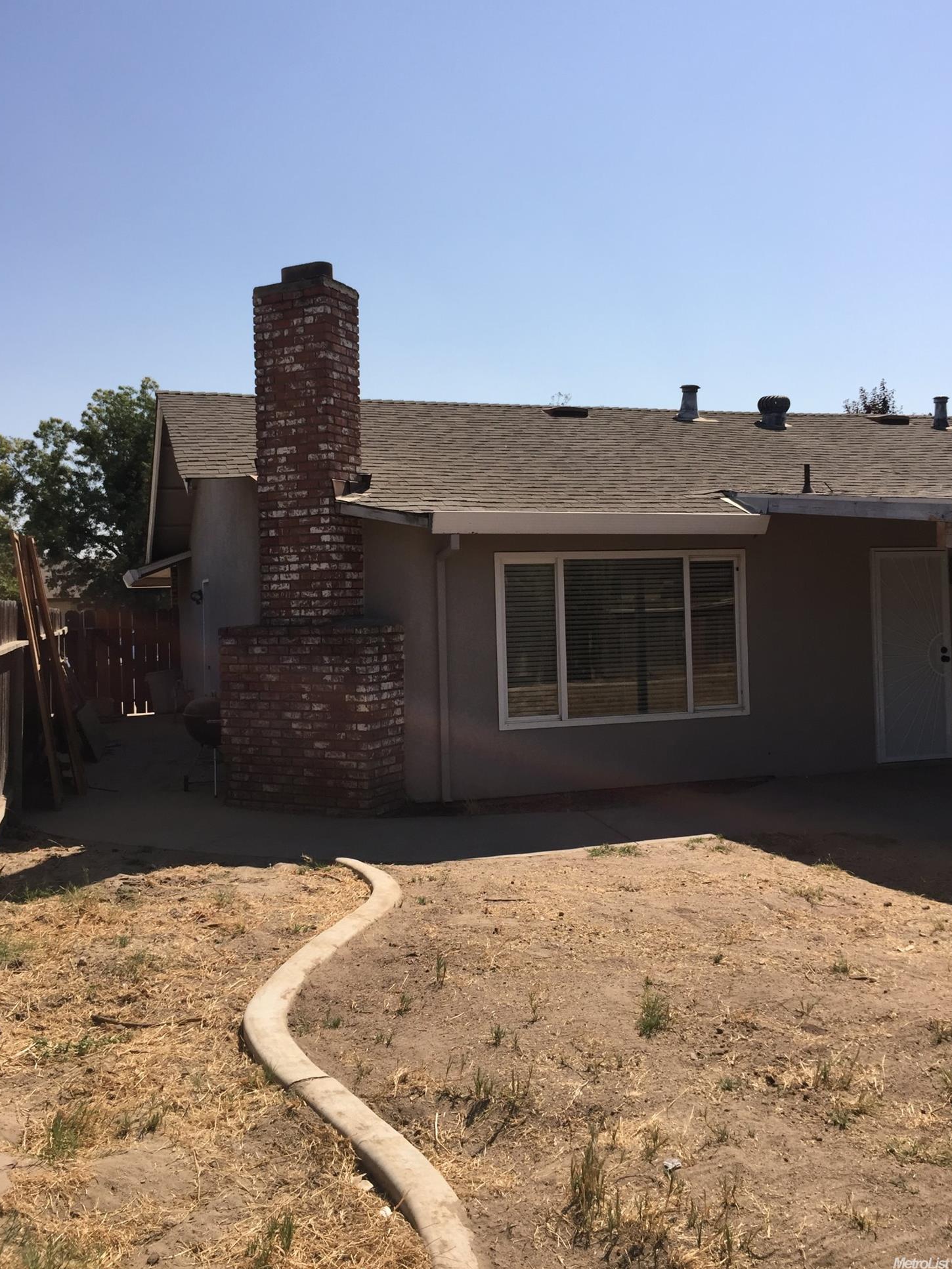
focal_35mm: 30
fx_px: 1100
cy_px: 614
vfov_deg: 59.9
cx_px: 466
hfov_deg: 46.8
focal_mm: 4.15
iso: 40
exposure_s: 1/2475
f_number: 2.2
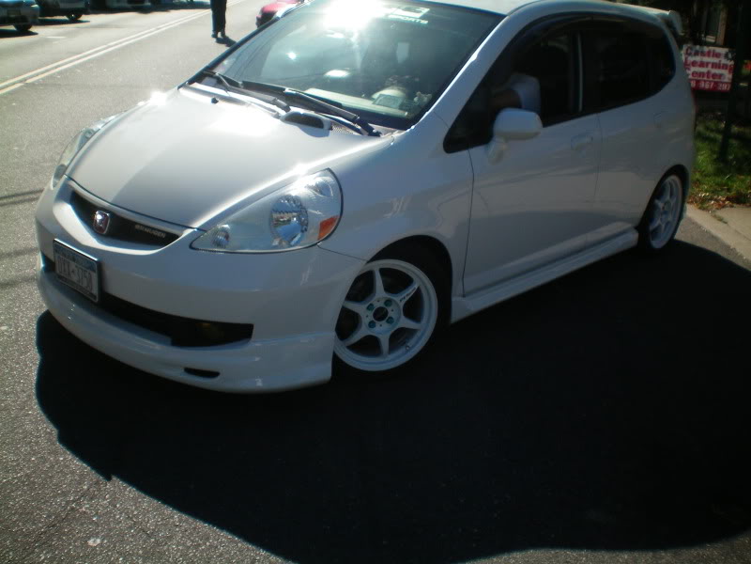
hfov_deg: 49.0
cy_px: 282
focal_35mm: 38
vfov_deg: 37.7
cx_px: 376
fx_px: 824
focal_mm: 6.3
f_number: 4.6
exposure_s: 1/500
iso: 64
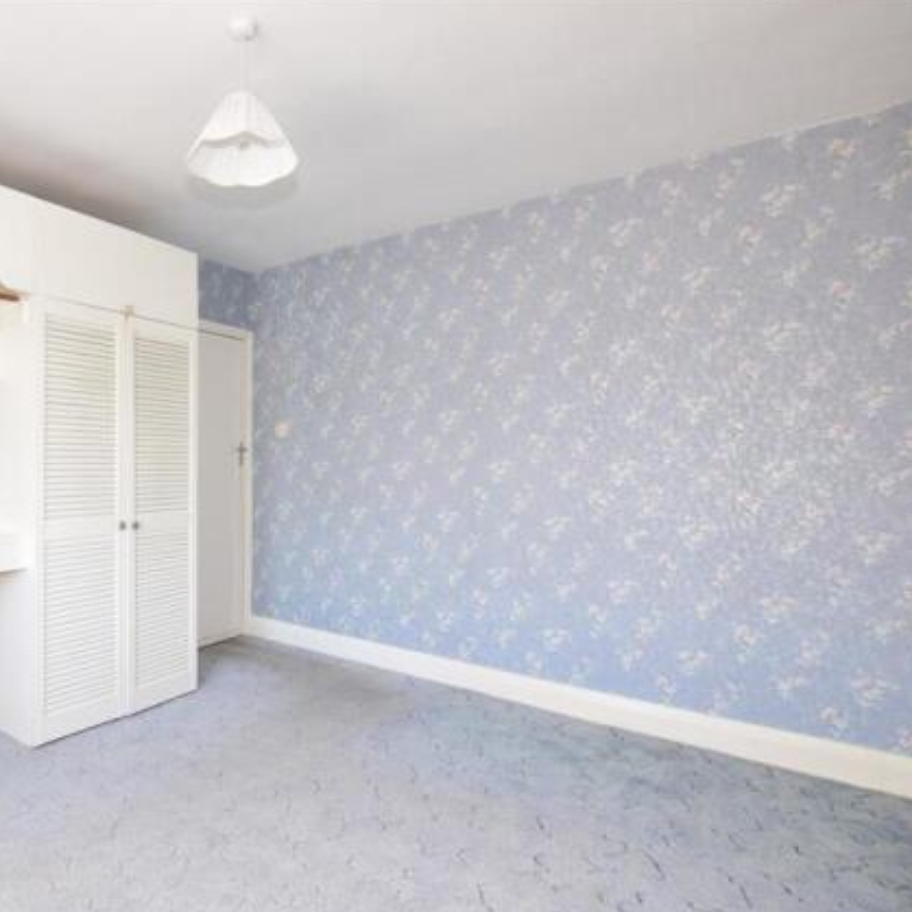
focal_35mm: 20
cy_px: 468
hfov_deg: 69.6
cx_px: 223
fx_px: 596
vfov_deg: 74.8
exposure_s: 1/10
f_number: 7.1
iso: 200
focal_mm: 10
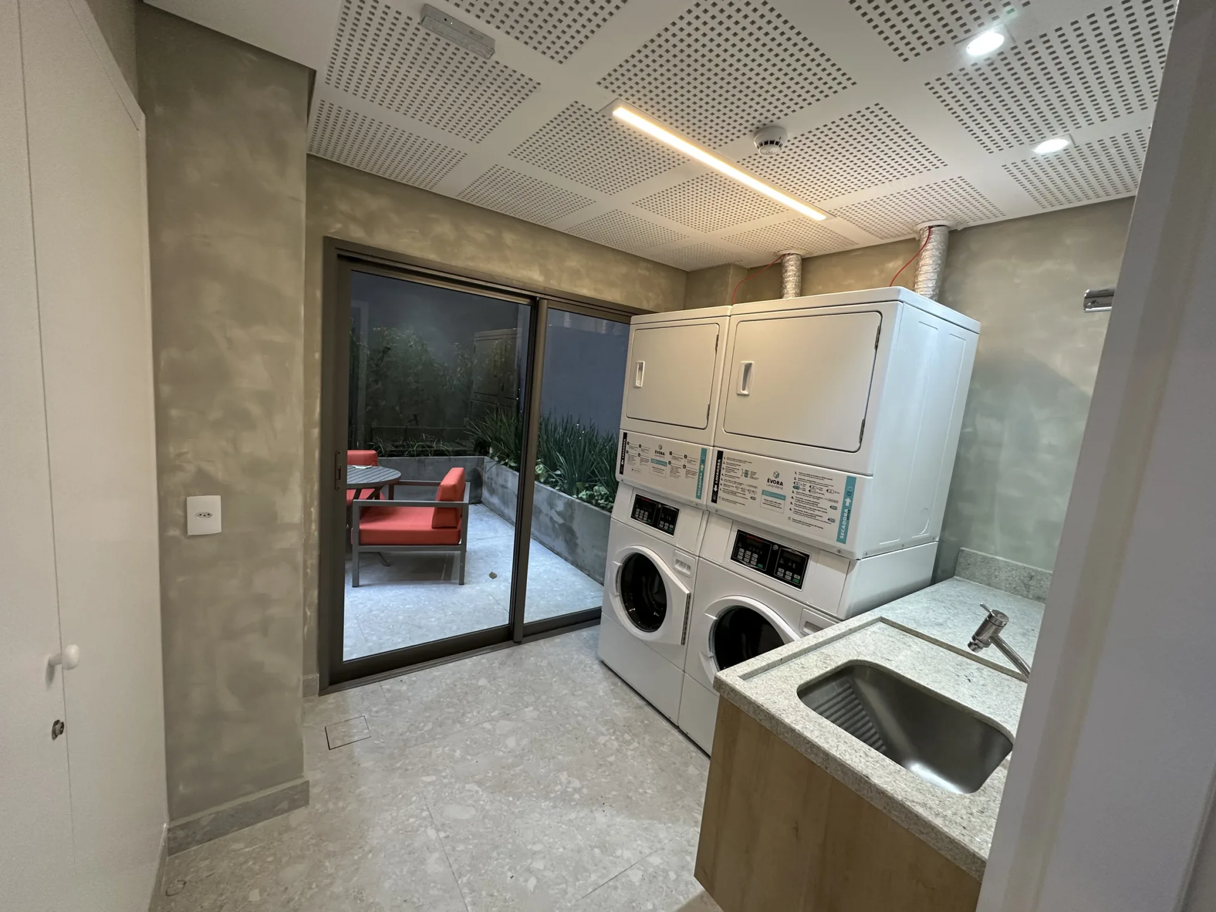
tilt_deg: -8.0
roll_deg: -5.5
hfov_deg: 102.1
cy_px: 456
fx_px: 492
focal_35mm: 14
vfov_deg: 85.7
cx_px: 608
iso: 160
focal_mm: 2.22
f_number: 2.2
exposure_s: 1/60
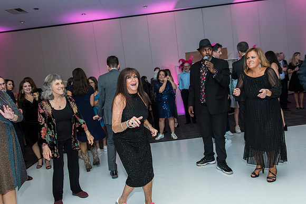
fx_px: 238
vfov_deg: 46.4
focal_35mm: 28
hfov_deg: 65.5
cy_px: 102
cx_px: 153
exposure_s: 1/100
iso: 1000
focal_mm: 28
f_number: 4
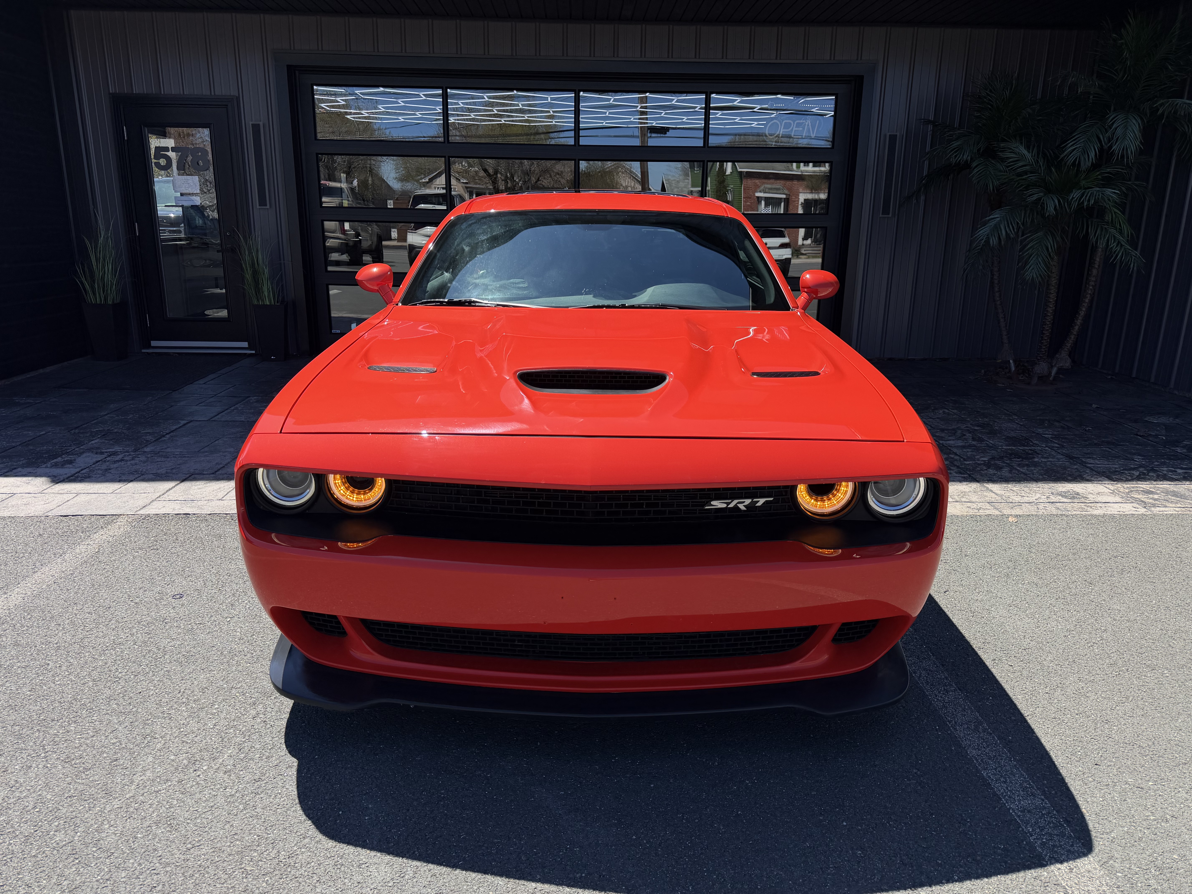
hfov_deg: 71.6
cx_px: 596
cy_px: 447
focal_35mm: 24
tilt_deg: -14.3
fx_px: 826
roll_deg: -0.3
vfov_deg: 56.8
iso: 80
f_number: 1.78
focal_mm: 6.76
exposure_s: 1/3584
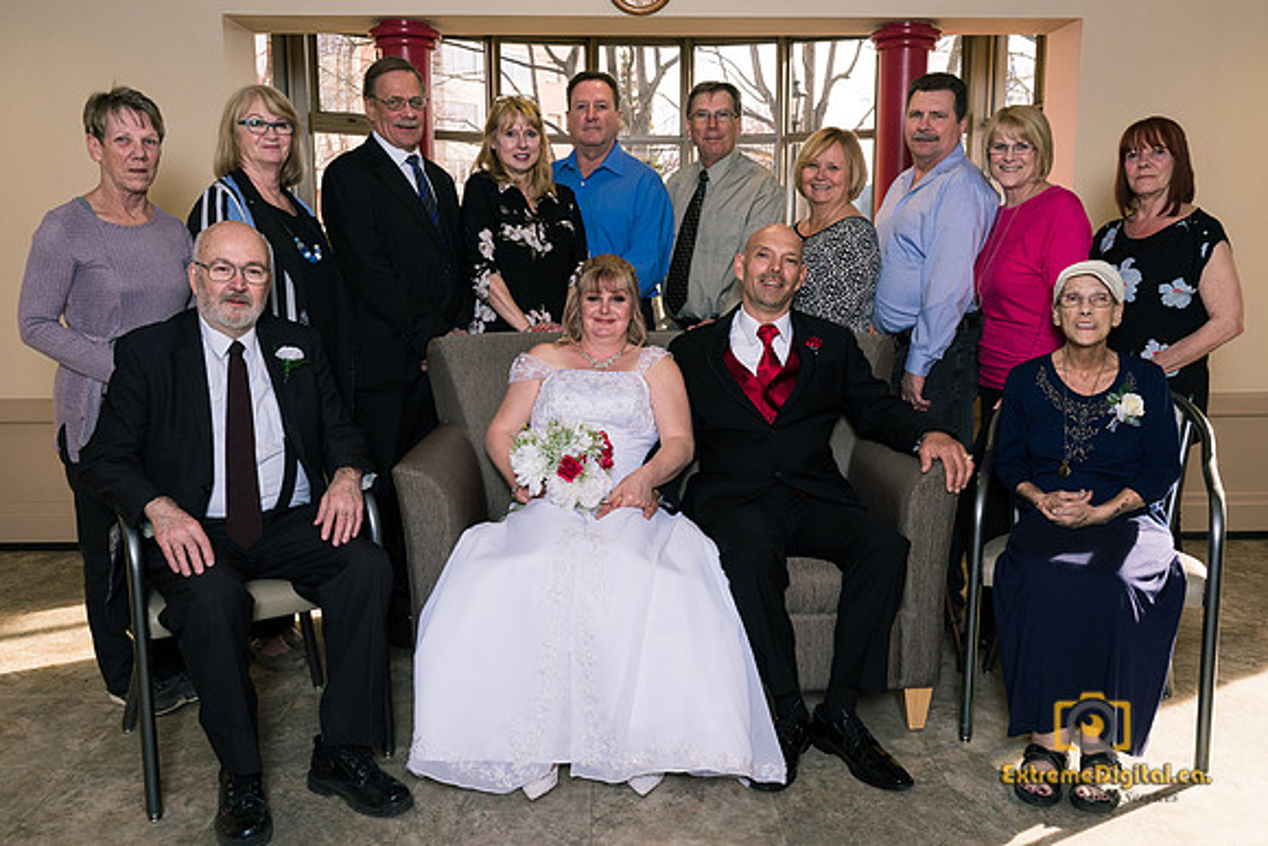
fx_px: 1051
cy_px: 407
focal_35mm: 30
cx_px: 646
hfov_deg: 62.2
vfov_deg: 43.9
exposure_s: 1/125
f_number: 6.3
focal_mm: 28
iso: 320
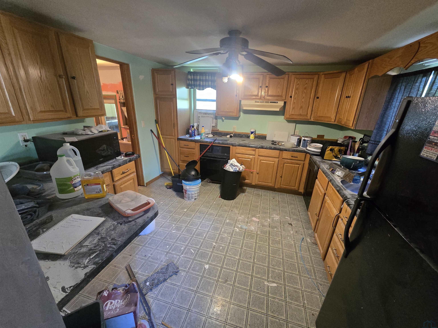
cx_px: 219
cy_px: 164
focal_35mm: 13
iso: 1000
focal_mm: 2.2
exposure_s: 1/60
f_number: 2.2
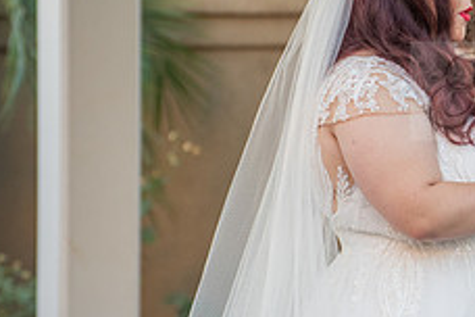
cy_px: 91
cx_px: 592
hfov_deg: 4.6
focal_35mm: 446
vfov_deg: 3.1
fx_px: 5884
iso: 800
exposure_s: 1/320
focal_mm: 175
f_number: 4
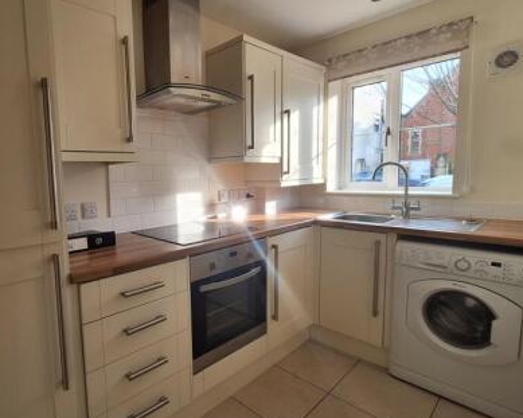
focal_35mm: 19
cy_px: 205
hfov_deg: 81.3
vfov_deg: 70.8
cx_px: 188
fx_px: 294
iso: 64
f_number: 2.2
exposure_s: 1/100
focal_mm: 1.74
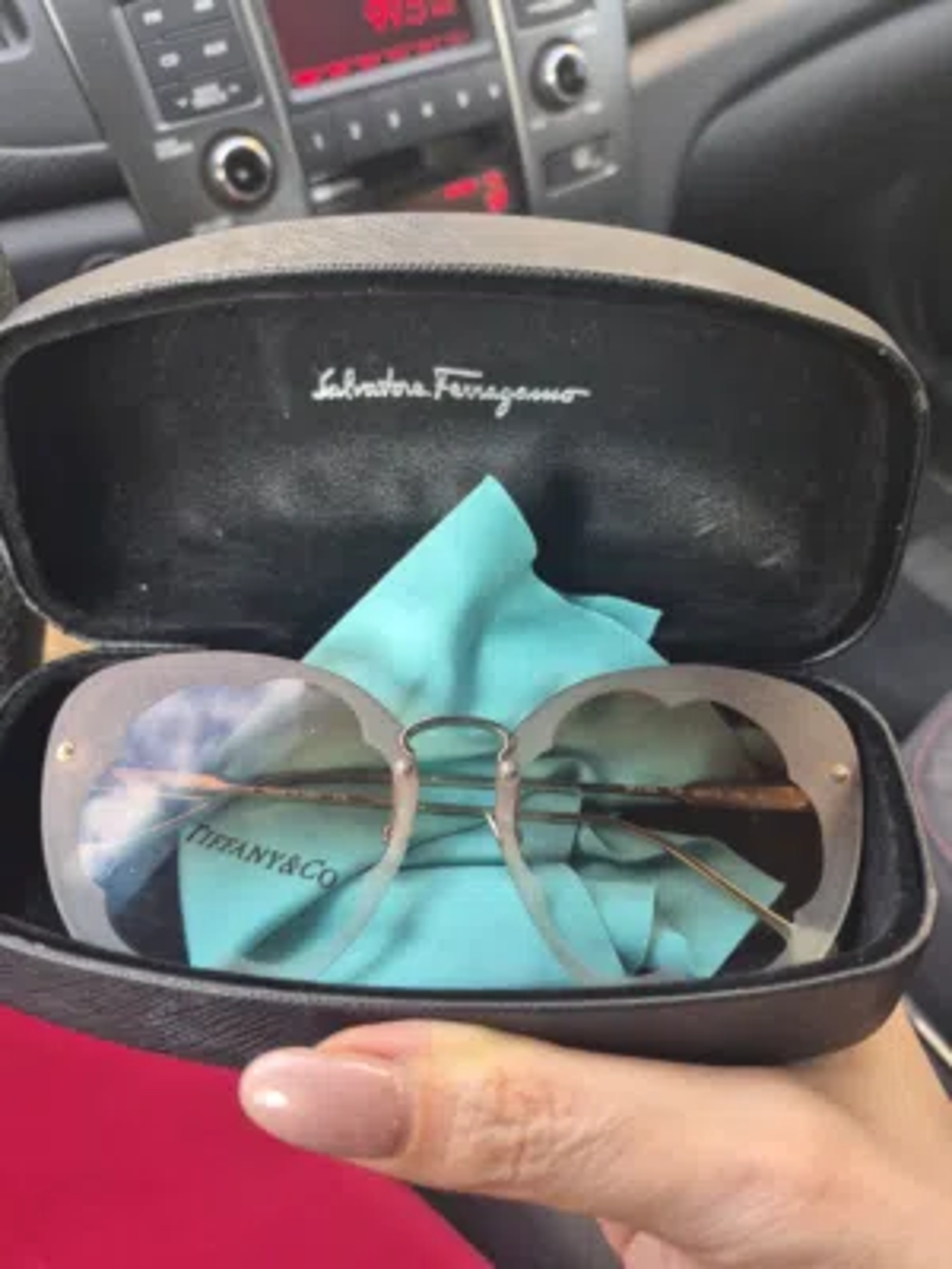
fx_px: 843
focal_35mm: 23
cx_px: 476
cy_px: 634
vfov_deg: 73.9
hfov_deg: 58.9
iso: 125
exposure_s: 1/100
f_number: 1.8
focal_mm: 5.4
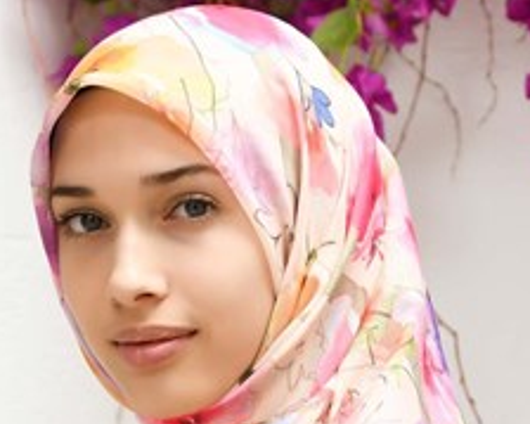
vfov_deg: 11.5
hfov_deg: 14.7
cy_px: 519
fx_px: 2054
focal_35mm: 131
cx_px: 308
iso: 250
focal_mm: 52
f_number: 5.6
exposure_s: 1/100
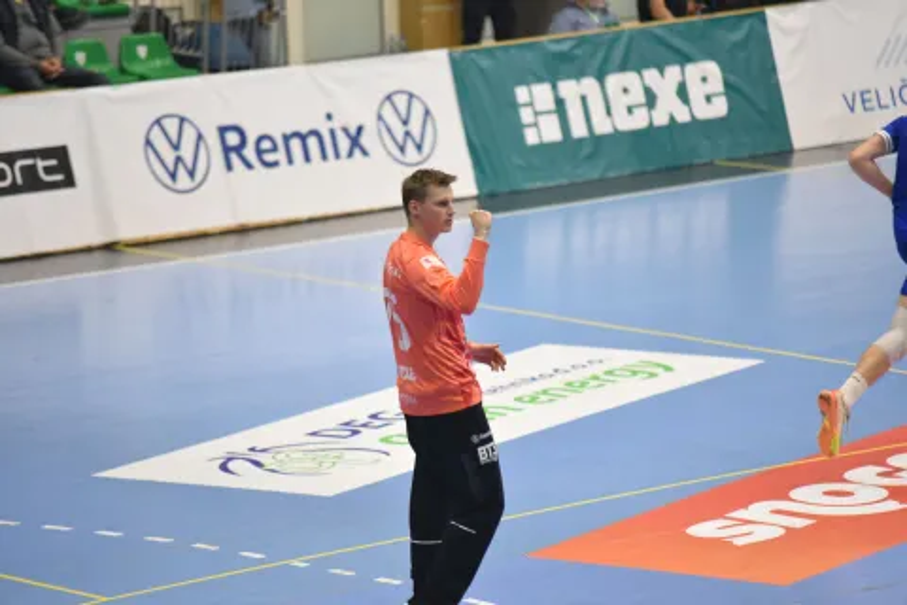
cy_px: 302
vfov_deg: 6.9
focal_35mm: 200
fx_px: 5038
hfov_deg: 10.3
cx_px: 454
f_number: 2.8
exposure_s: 1/640
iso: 4000
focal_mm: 200
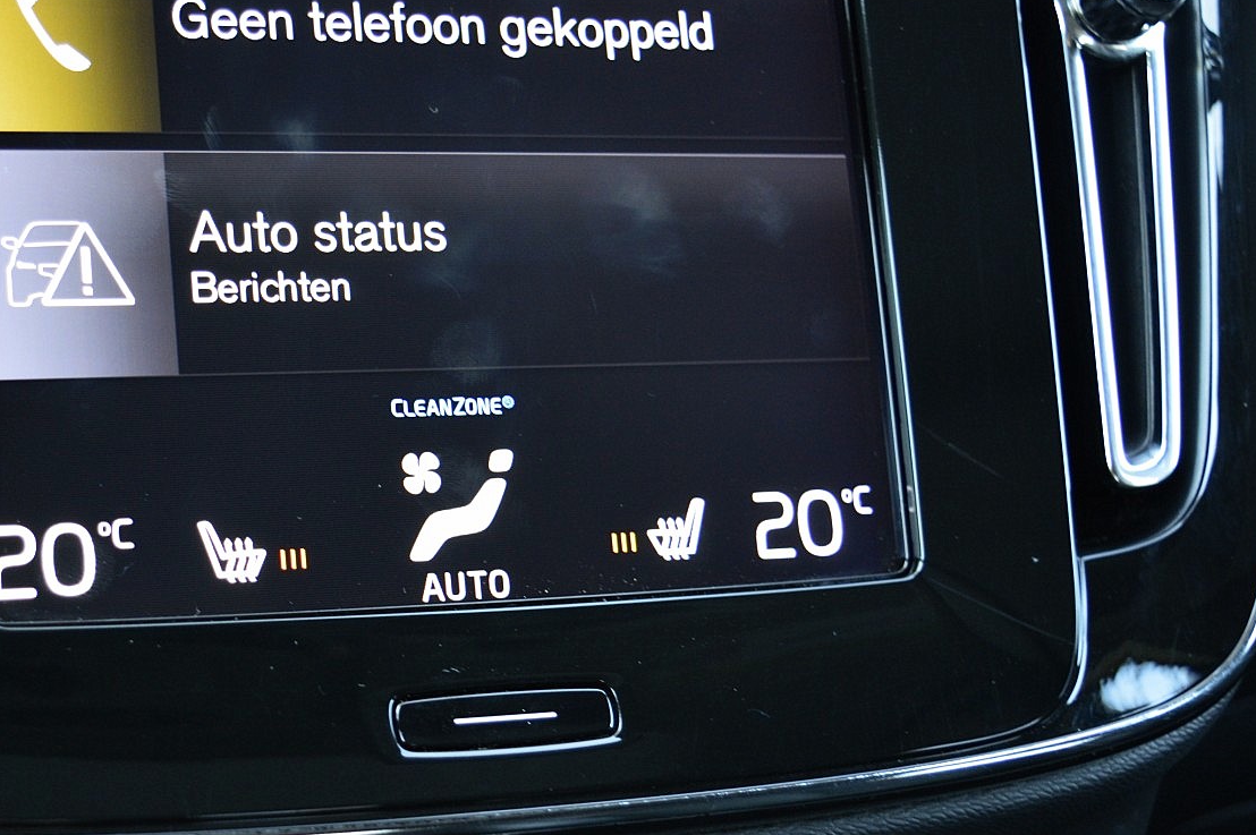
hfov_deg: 31.2
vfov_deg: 21.3
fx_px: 2222
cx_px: 356
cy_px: 487
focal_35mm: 64
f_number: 4.2
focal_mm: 29
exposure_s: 1/30
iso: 800
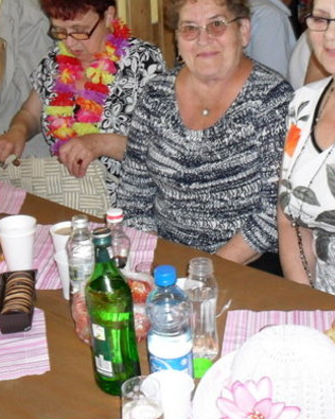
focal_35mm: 61
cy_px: 165
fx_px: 756
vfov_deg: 30.9
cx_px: 214
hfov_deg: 24.9
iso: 200
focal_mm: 6.3
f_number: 2.8
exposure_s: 1/45
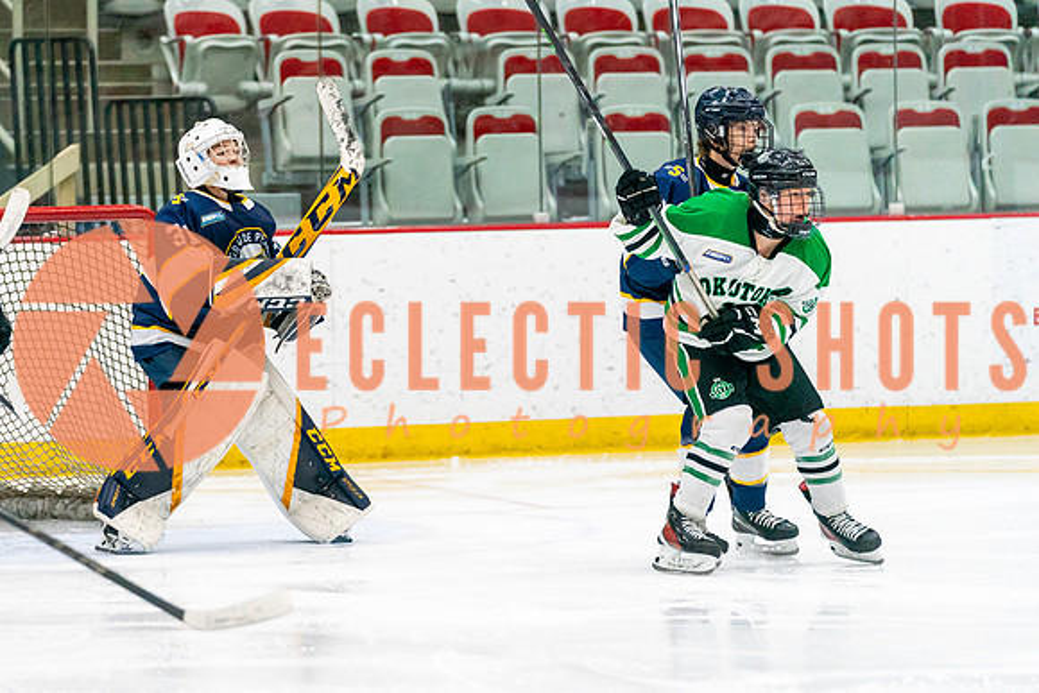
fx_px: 7674
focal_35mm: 266
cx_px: 258
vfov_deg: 5.2
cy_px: 473
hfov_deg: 7.7
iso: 3200
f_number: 2.8
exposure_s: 1/1250
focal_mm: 176
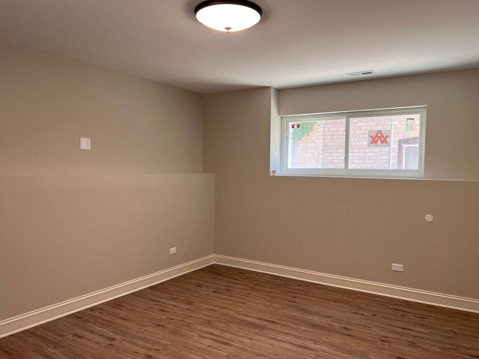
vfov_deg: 53.1
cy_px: 180
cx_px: 240
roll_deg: +1.5
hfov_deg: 67.3
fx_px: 360
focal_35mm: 26
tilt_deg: -3.2
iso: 100
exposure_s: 1/120
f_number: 1.5
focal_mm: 5.7
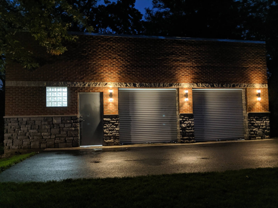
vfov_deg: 51.4
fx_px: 217
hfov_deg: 65.3
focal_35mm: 27
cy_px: 104
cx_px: 139
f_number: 1.8
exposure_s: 1/24
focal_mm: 4.44
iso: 155
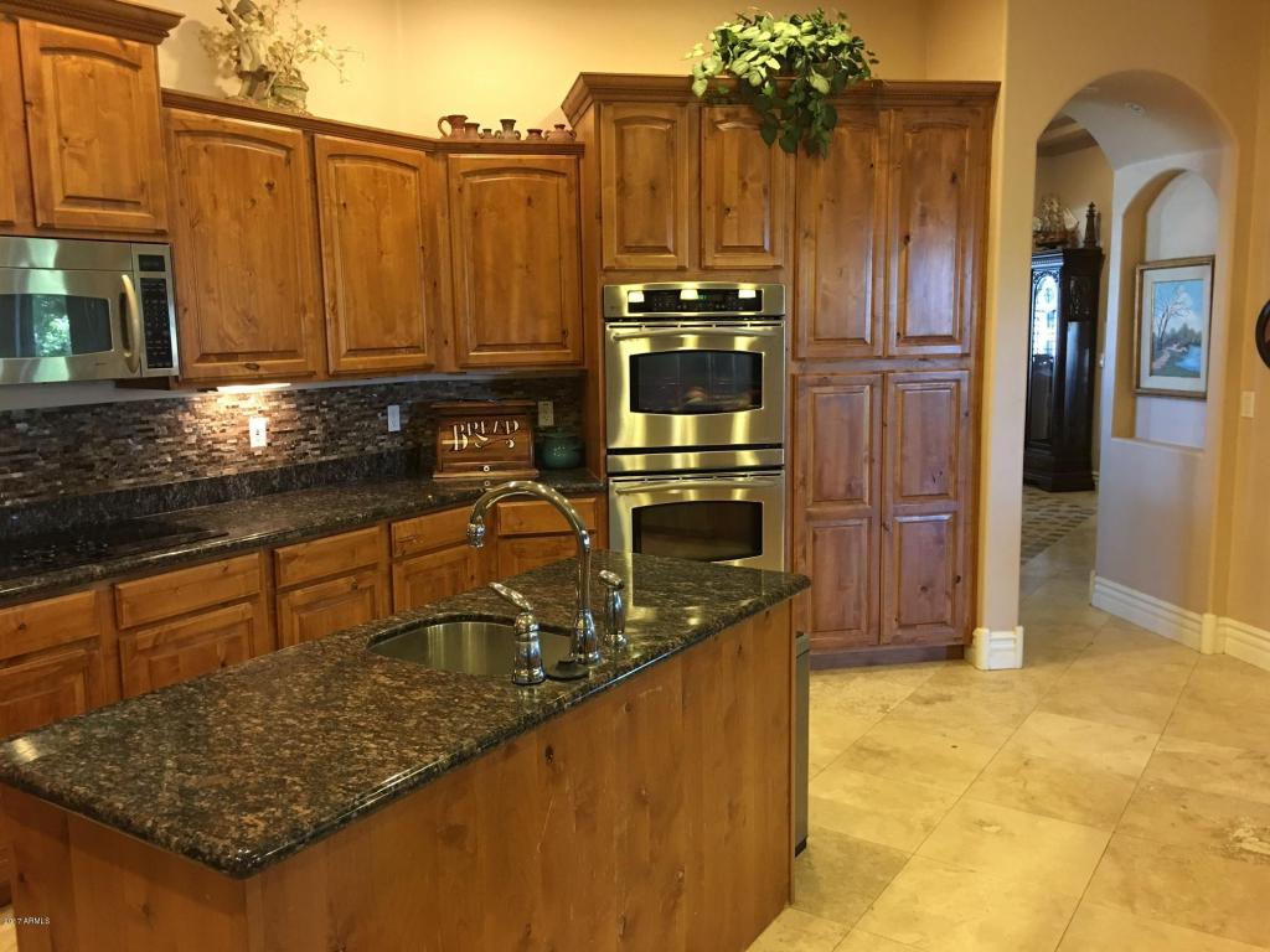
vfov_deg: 48.2
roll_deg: +0.0
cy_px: 476
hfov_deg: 61.7
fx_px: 1064
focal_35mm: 29
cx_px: 635
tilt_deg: -6.3
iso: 80
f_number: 2.2
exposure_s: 1/10
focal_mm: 4.15
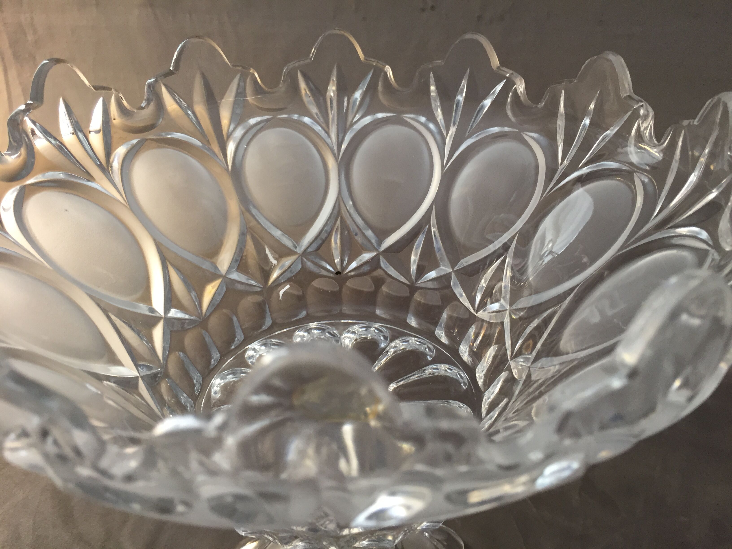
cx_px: 366
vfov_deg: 48.2
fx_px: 613
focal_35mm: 29
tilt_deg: -29.4
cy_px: 274
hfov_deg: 61.7
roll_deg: -0.3
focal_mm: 4.15
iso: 125
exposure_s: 1/33
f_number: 2.2
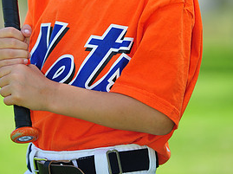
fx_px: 2790
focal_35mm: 415
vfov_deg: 3.6
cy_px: -51
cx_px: 81
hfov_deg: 4.8
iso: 200
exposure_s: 1/500
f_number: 4.5
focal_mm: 200
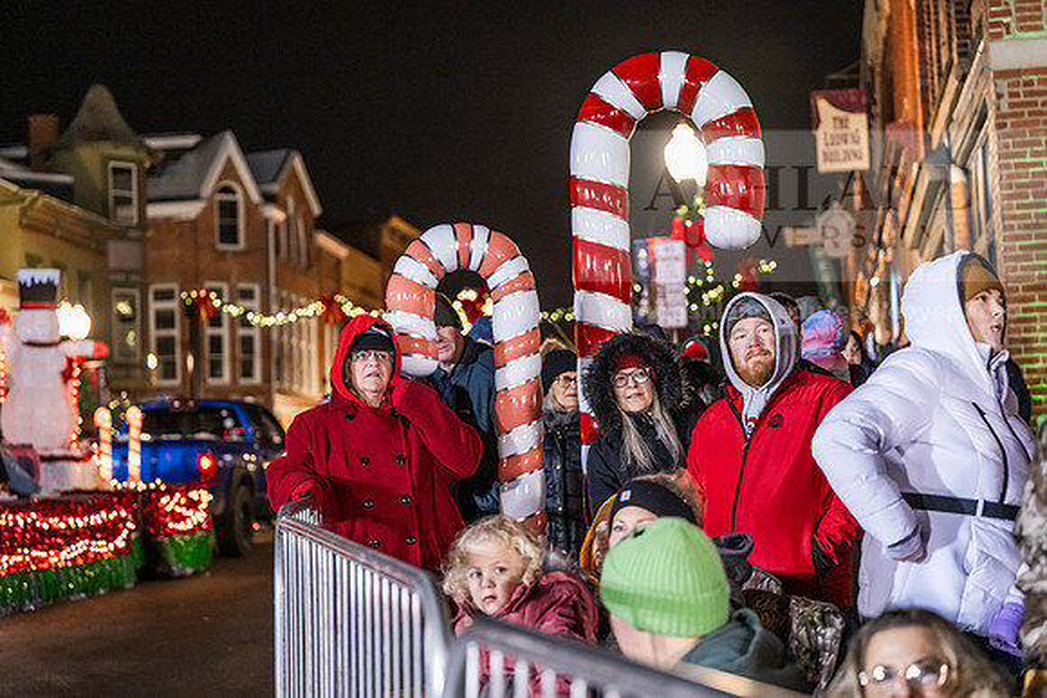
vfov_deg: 19.5
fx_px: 2036
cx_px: 524
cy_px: 349
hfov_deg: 28.8
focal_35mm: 70
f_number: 2.8
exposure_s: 1/200
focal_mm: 70
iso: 3200
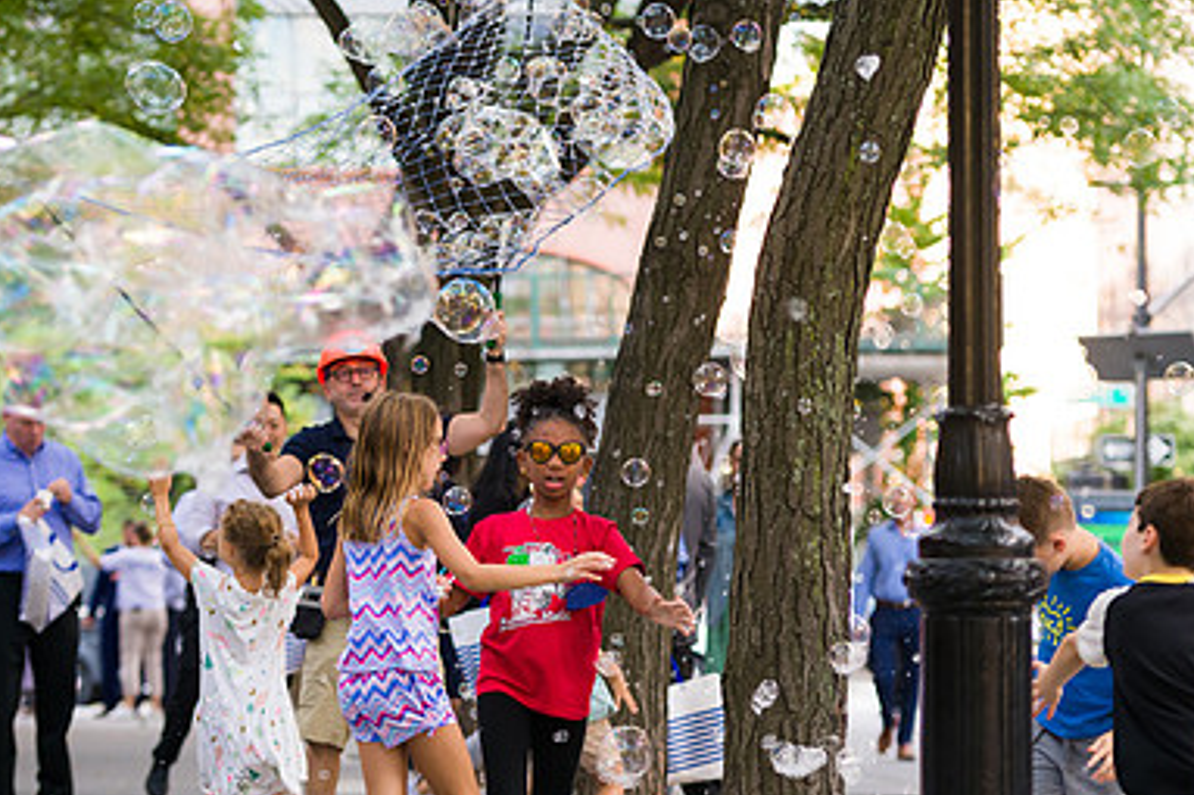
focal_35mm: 144
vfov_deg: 9.5
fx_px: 4774
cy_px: 525
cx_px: 561
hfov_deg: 14.3
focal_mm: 95
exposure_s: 1/400
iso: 400
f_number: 3.2
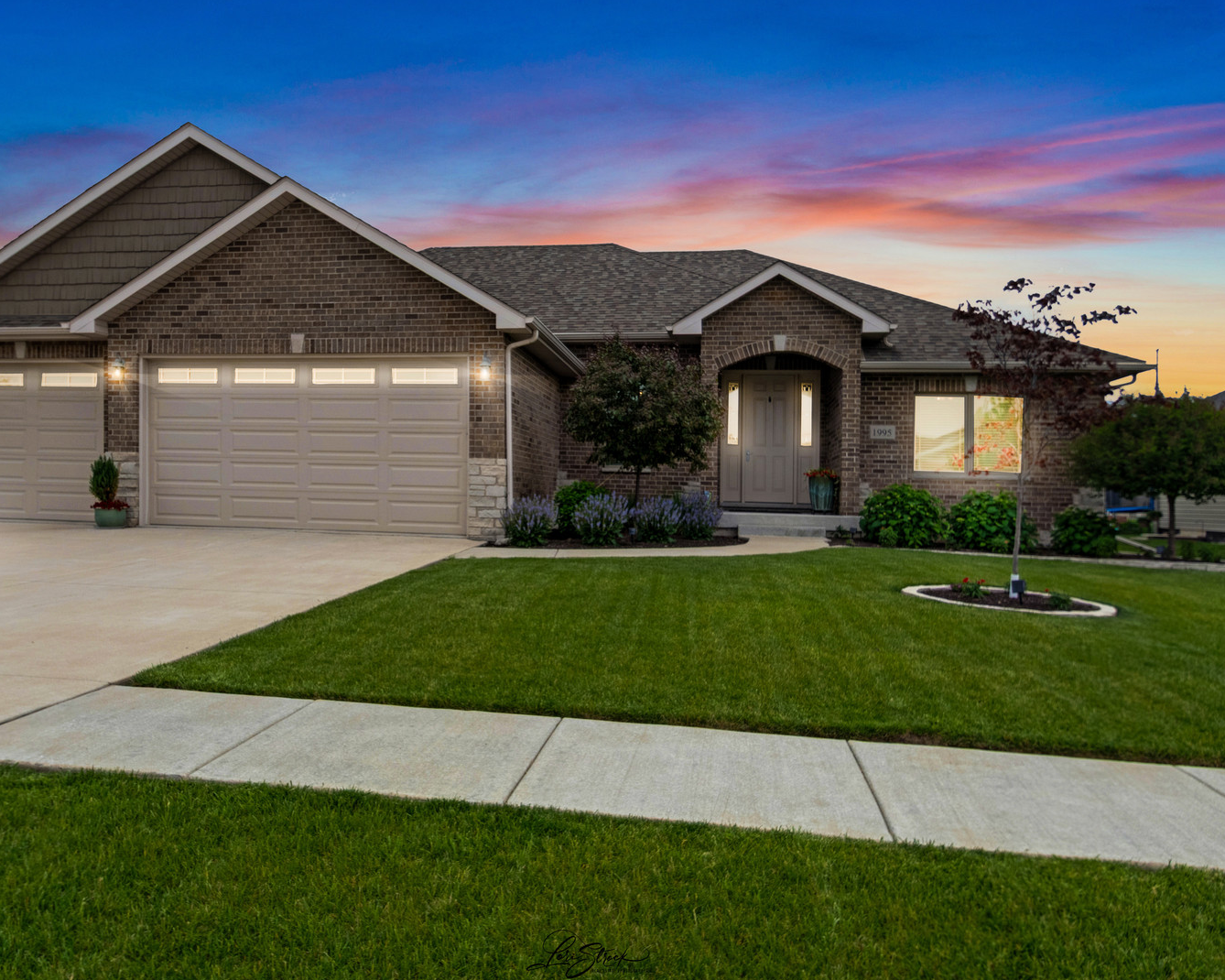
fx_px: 906
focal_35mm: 25
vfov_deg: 56.8
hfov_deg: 67.8
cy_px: 491
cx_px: 527
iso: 400
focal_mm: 15
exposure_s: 1/1250
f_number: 8
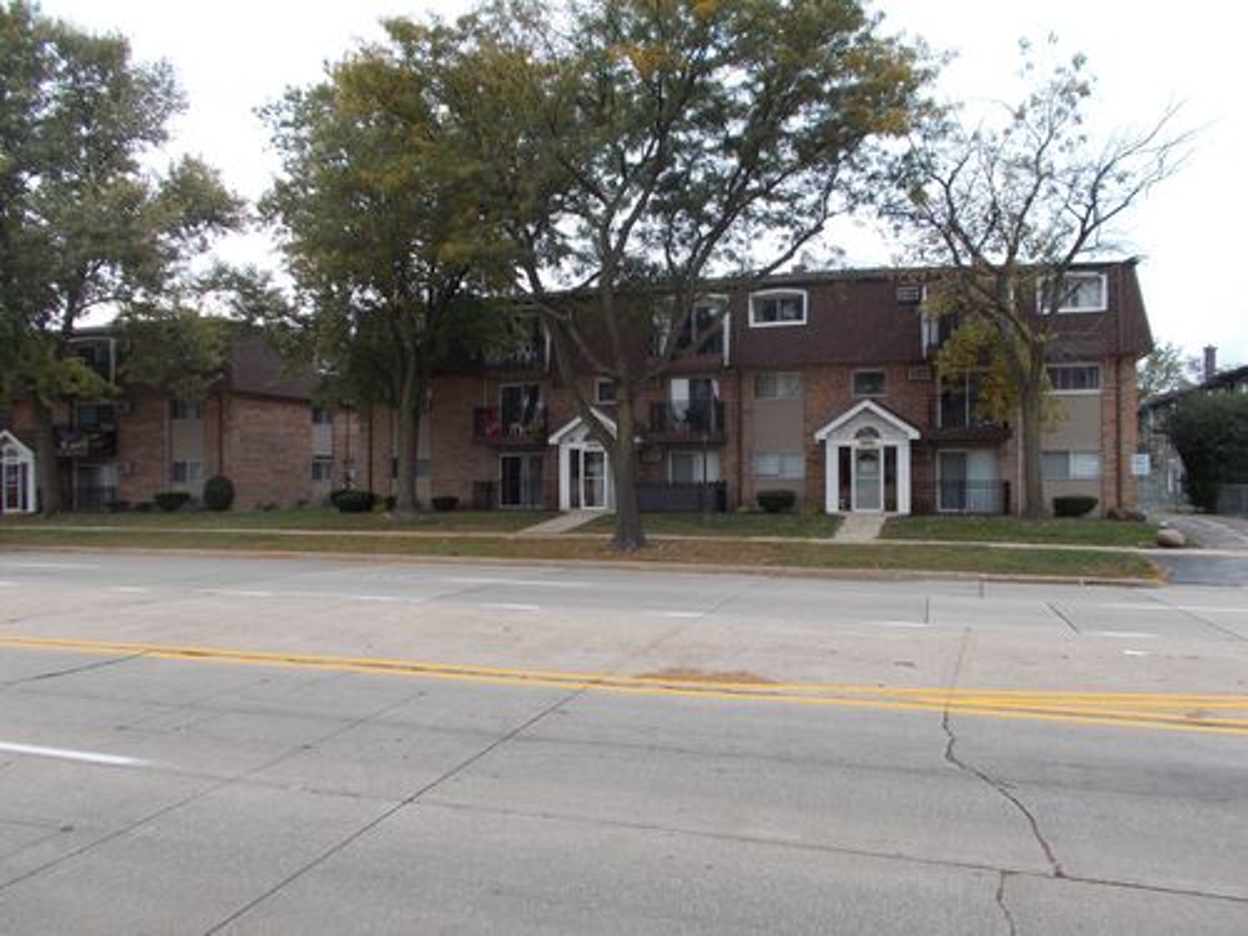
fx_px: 937
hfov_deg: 67.3
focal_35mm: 26
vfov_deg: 53.1
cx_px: 624
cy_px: 468
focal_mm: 4.6
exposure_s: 1/320
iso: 80
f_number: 3.2
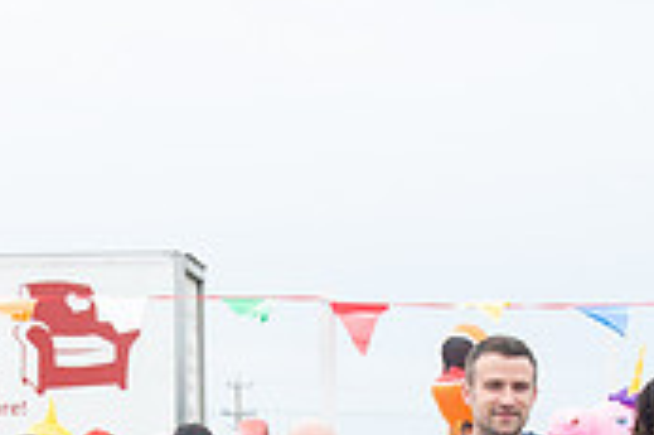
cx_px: 200
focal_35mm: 286
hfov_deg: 7.2
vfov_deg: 4.8
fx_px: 5191
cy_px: 664
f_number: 10
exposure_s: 1/160
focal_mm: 80
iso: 640
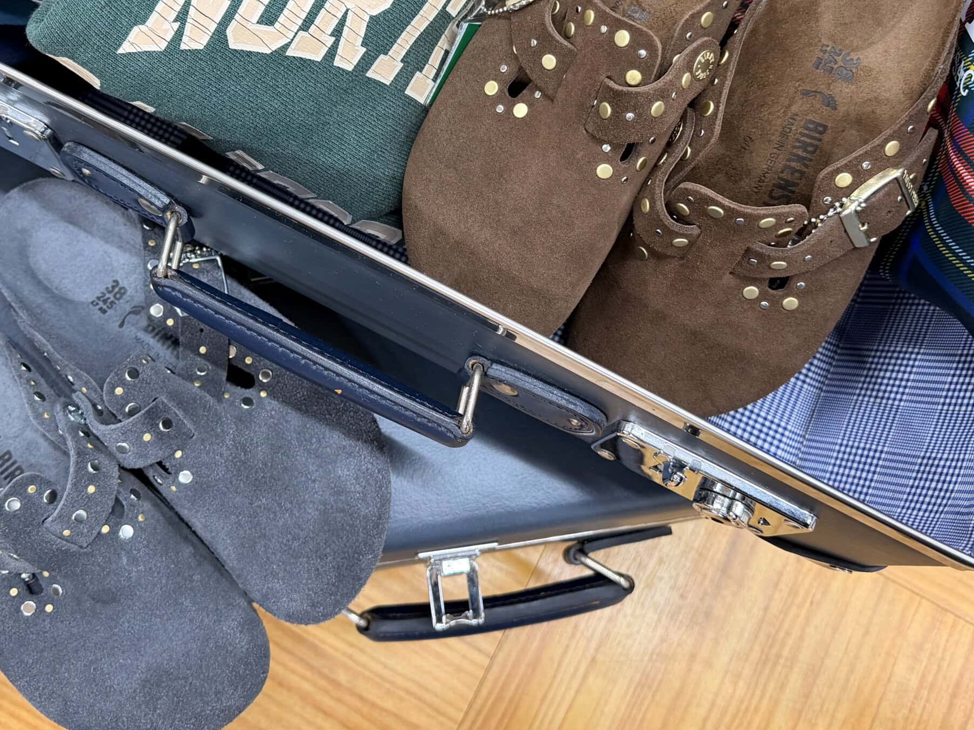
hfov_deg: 53.9
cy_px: 254
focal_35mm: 34
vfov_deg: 41.3
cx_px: 440
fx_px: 957
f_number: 1.8
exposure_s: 1/50
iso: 200
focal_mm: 6.8
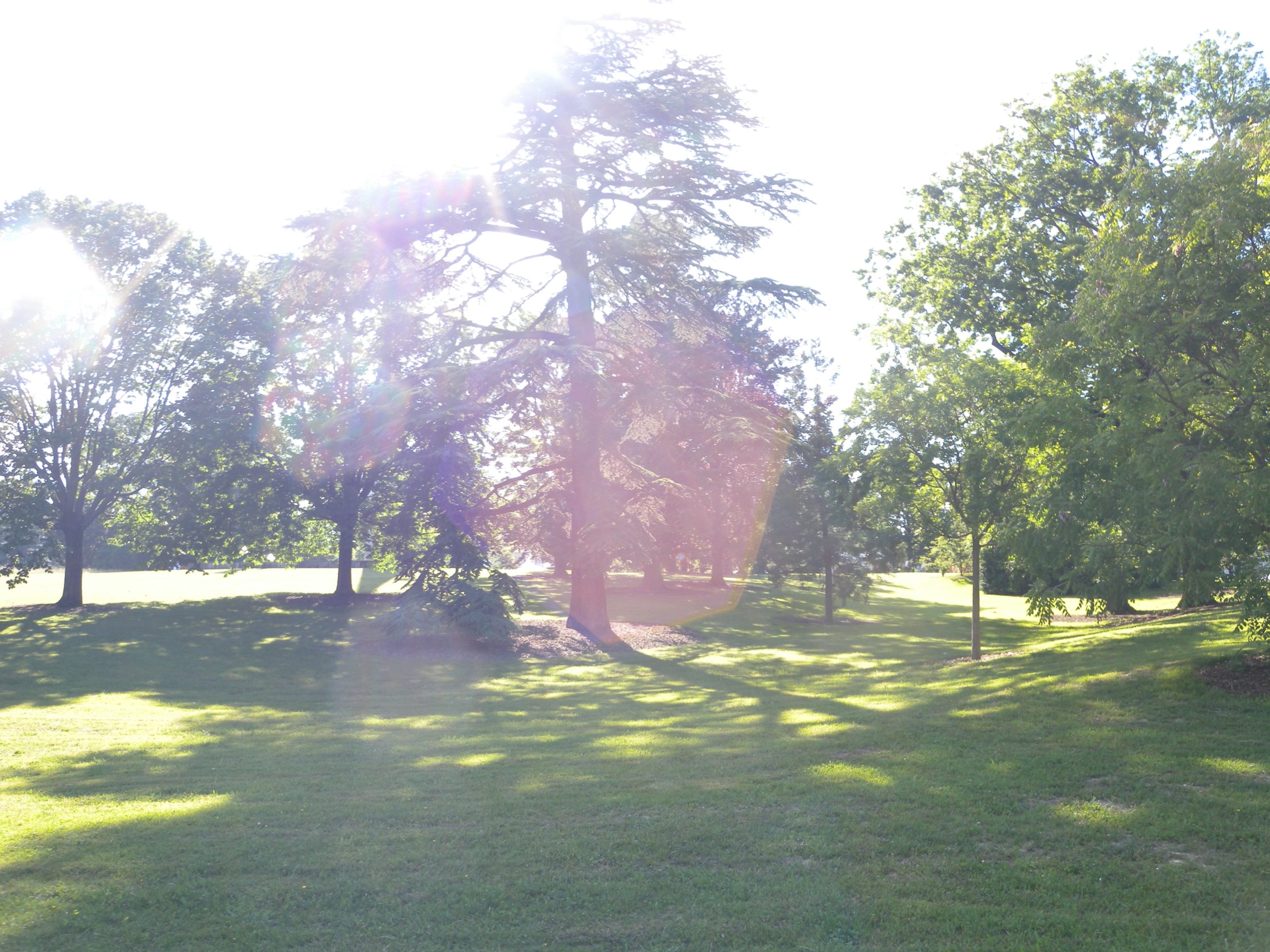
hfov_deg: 61.7
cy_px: 490
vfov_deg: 48.2
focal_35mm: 29
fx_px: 1064
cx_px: 645
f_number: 4.1
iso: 64
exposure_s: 1/122
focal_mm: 6
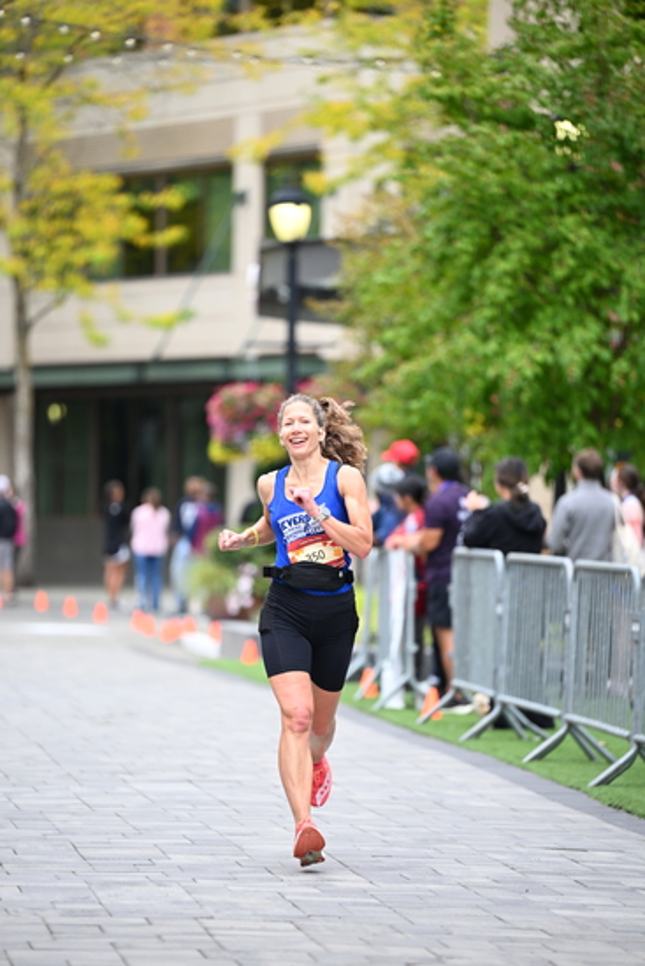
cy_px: 483
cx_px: 322
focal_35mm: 190
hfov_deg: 7.2
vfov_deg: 10.8
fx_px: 5103
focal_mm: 190
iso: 800
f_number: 2.8
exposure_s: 1/1600
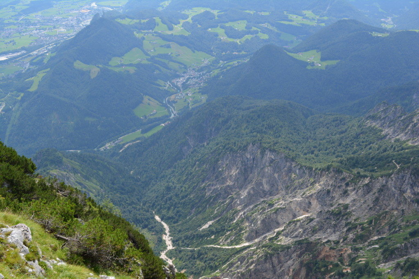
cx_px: 210
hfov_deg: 53.1
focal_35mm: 36
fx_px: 419
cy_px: 140
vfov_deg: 36.9
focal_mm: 24
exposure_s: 1/250
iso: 180
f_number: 8
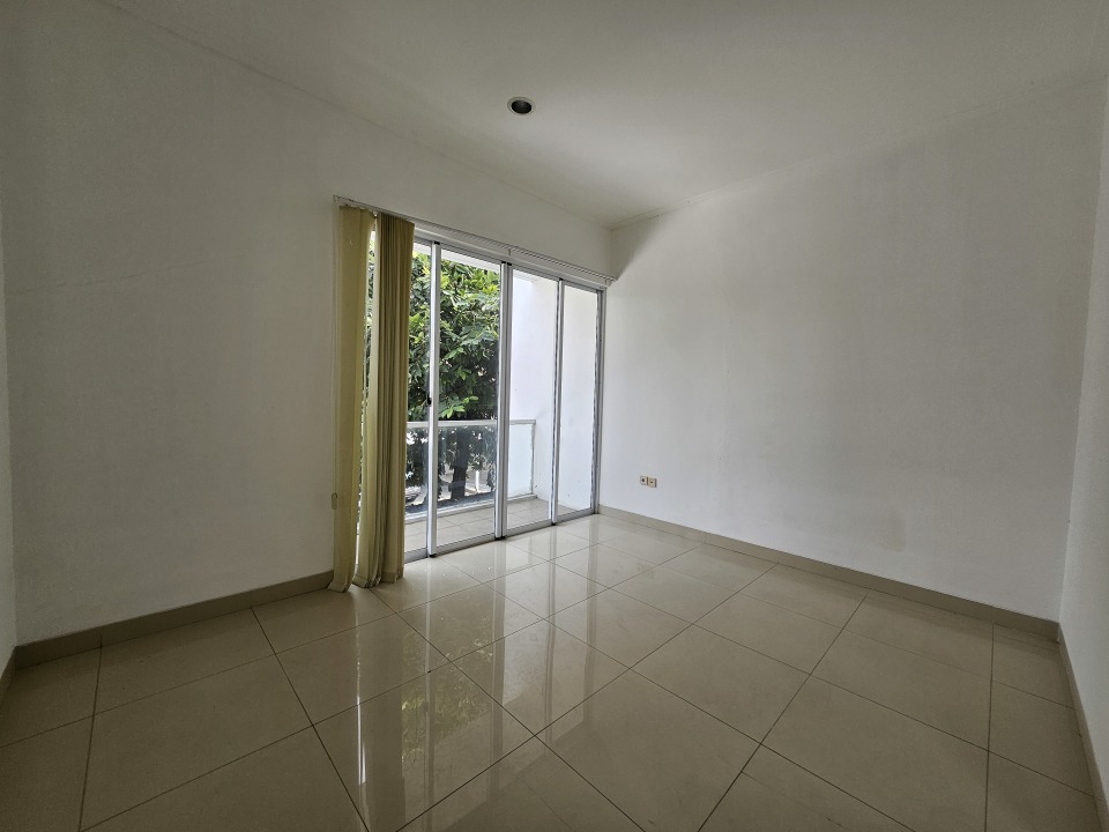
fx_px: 416
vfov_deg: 89.9
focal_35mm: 13
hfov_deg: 106.2
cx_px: 554
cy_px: 416
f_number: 2.2
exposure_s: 1/150
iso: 32
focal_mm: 1.7
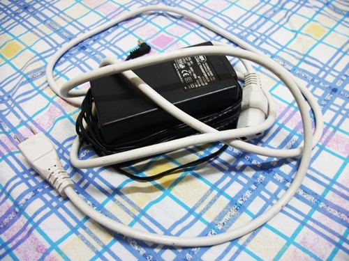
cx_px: 174
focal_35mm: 32
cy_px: 130
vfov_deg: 44.2
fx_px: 323
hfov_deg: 56.8
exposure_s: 1/8
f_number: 2.9
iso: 170
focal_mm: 5.7
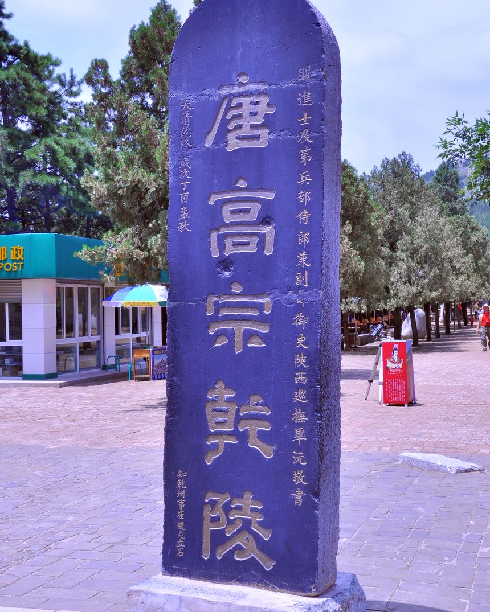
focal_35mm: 51
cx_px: 245
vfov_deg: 36.7
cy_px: 307
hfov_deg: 29.7
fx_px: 925
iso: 200
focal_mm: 30
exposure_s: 1/100
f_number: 16
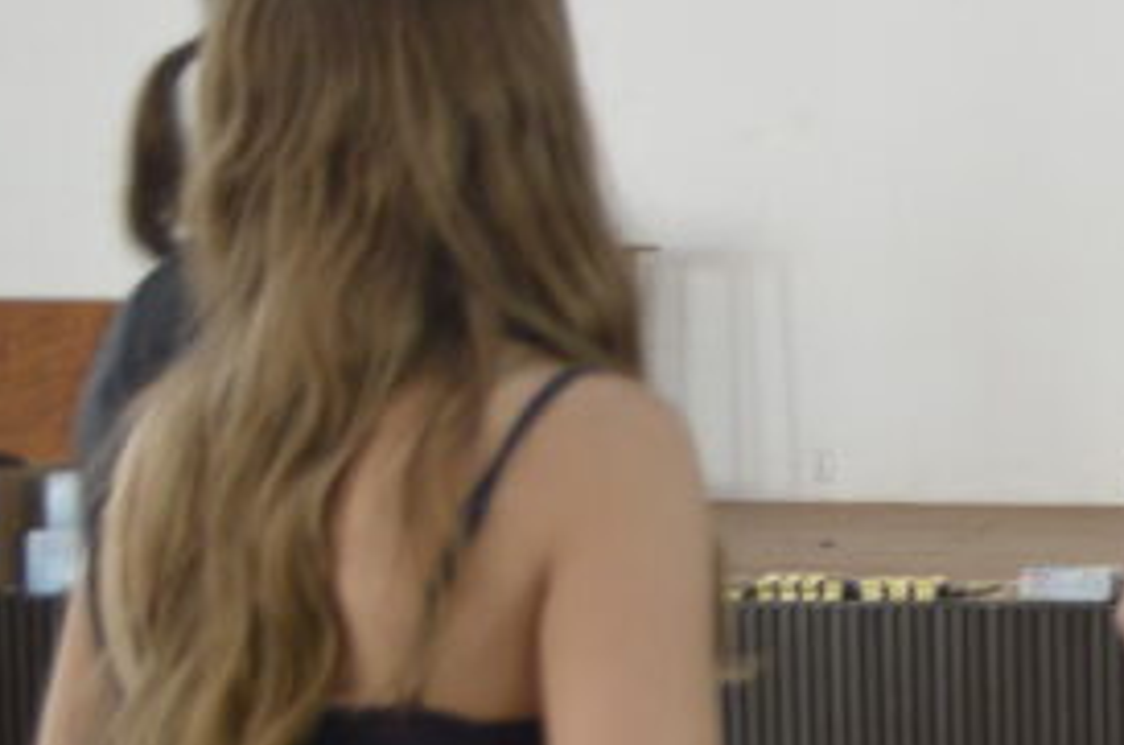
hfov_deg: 14.4
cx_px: 2071
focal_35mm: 124
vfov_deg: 11.0
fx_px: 3865
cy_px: 500
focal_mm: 22
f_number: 3.8
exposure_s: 1/60
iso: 560
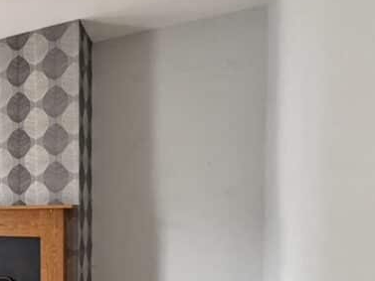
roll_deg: +1.4
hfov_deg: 36.7
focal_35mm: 38
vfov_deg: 36.4
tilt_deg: -1.2
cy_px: 225
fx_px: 412
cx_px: -82
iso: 320
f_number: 2.2
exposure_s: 1/99
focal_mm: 2.22
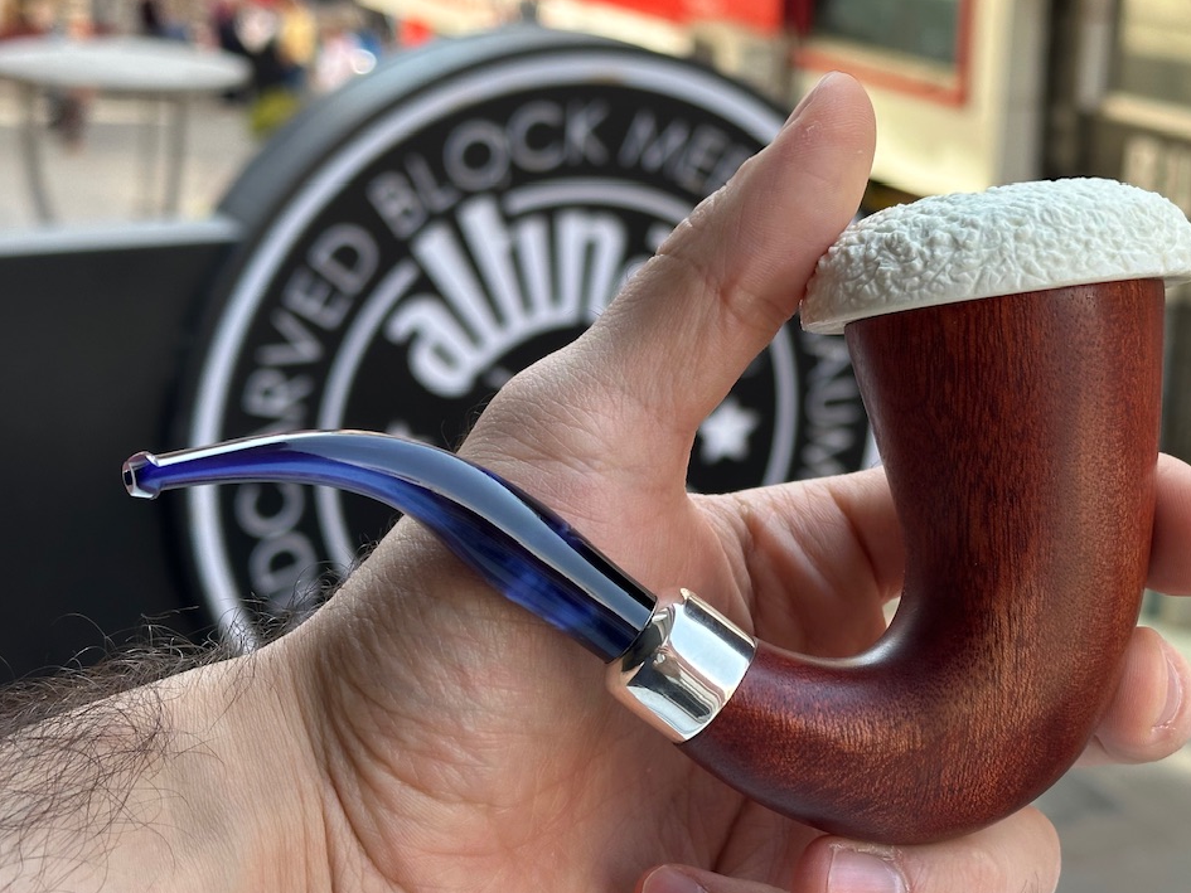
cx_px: 723
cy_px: 436
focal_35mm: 65
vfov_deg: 22.6
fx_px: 2237
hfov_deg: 29.7
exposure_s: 1/358
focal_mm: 6.86
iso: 64
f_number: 1.78
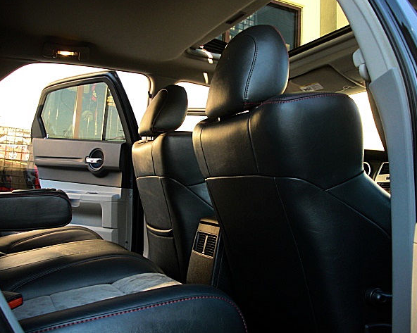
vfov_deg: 39.1
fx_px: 469
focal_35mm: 38
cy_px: 166
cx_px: 208
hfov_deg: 48.0
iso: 100
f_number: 2.8
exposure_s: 1/80
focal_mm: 6.3
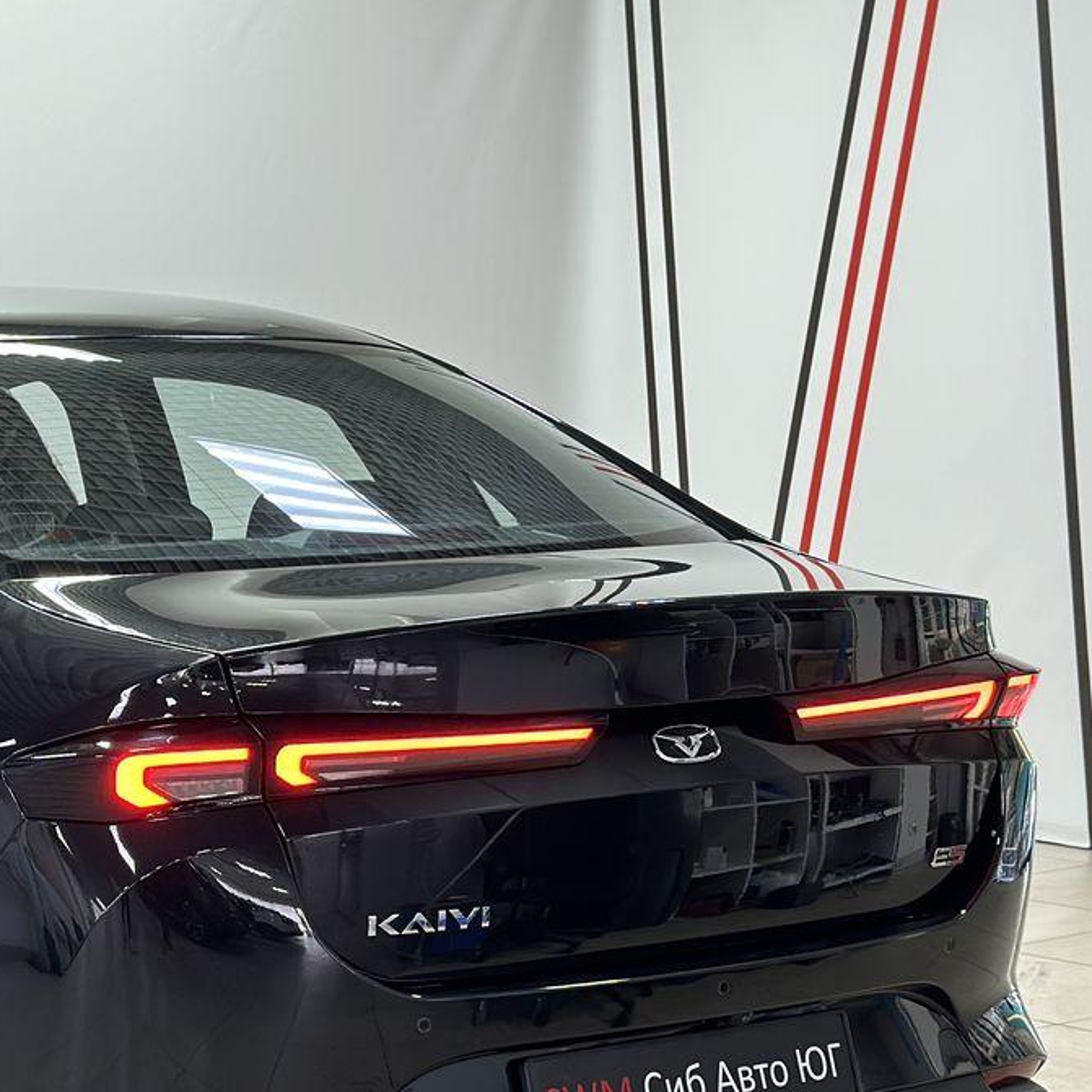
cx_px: -24
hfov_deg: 18.5
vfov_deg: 18.9
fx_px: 3248
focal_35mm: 91
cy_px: 838
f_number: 1.78
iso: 80
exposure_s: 1/50
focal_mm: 6.86
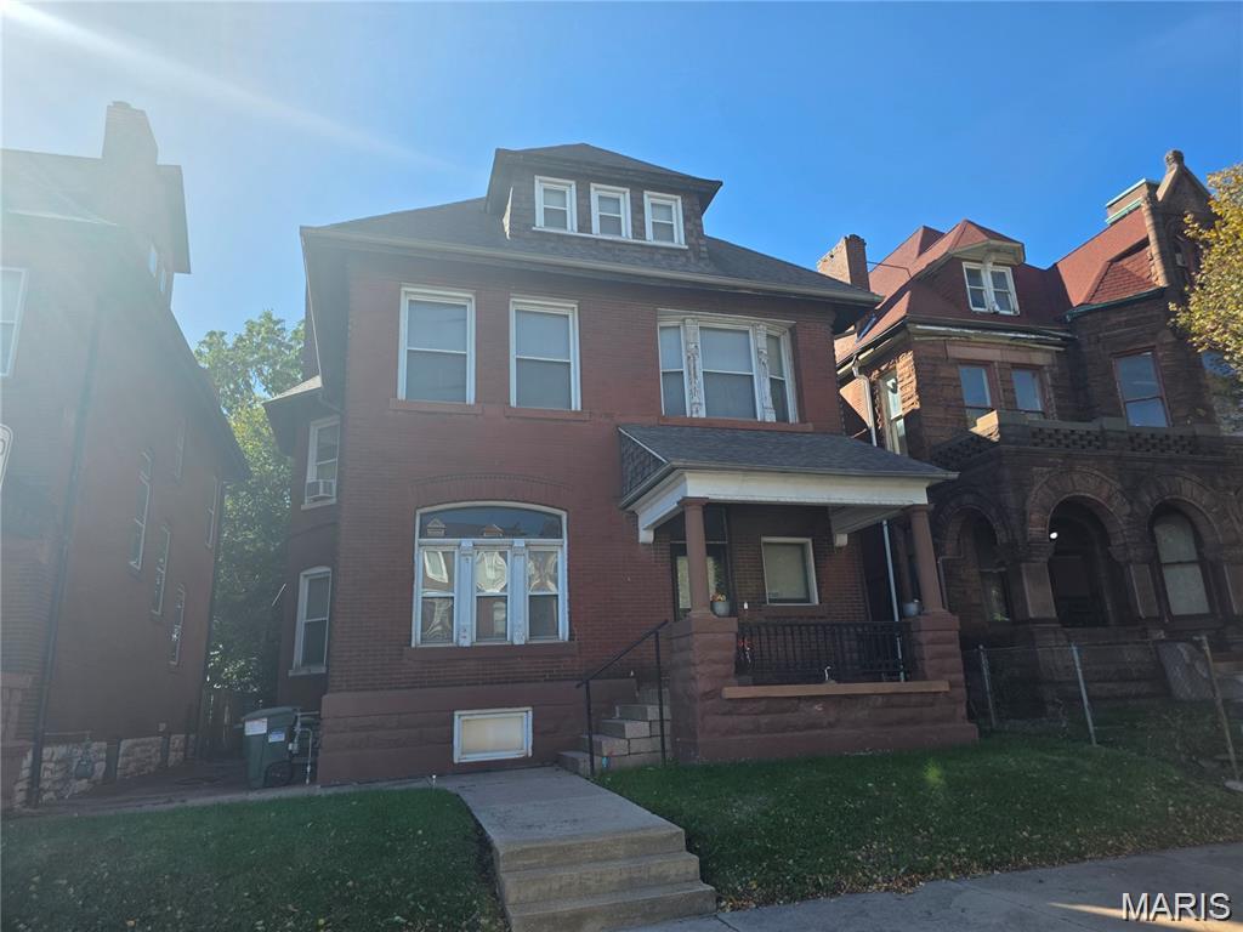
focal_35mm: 23
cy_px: 466
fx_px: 826
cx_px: 622
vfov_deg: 58.9
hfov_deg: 73.9
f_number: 1.7
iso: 80
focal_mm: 6.3
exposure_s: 1/3657
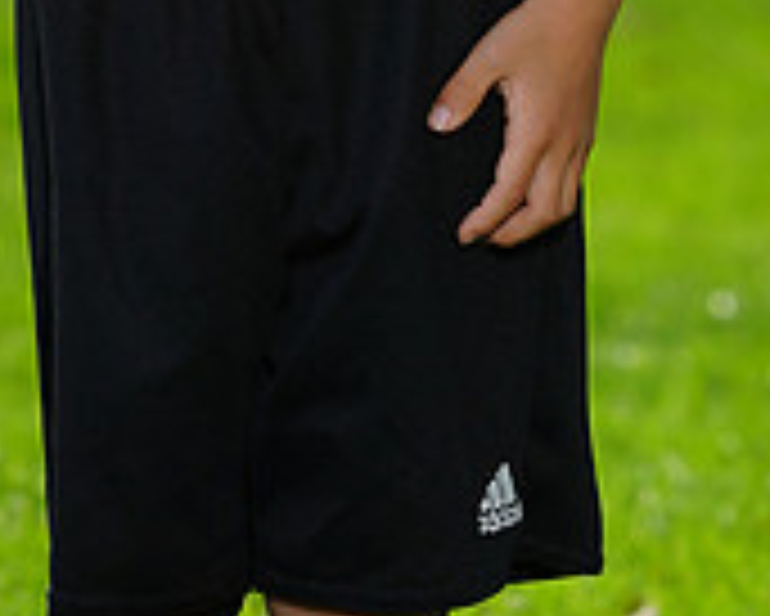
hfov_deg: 2.7
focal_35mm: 714
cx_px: 212
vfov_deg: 2.2
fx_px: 16281
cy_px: -571
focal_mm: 224
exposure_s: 1/200
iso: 125
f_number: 8
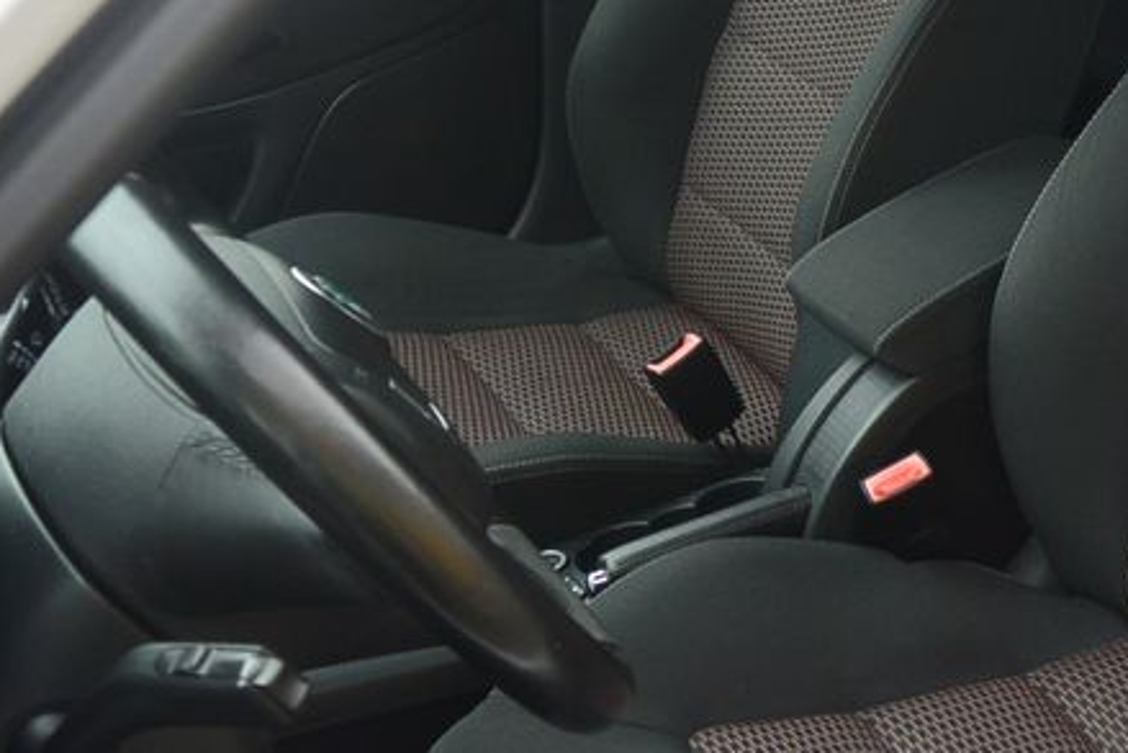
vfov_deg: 21.5
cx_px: 1100
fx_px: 1975
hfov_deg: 29.9
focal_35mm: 63
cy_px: 502
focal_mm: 10
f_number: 3.5
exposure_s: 1/125
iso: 160
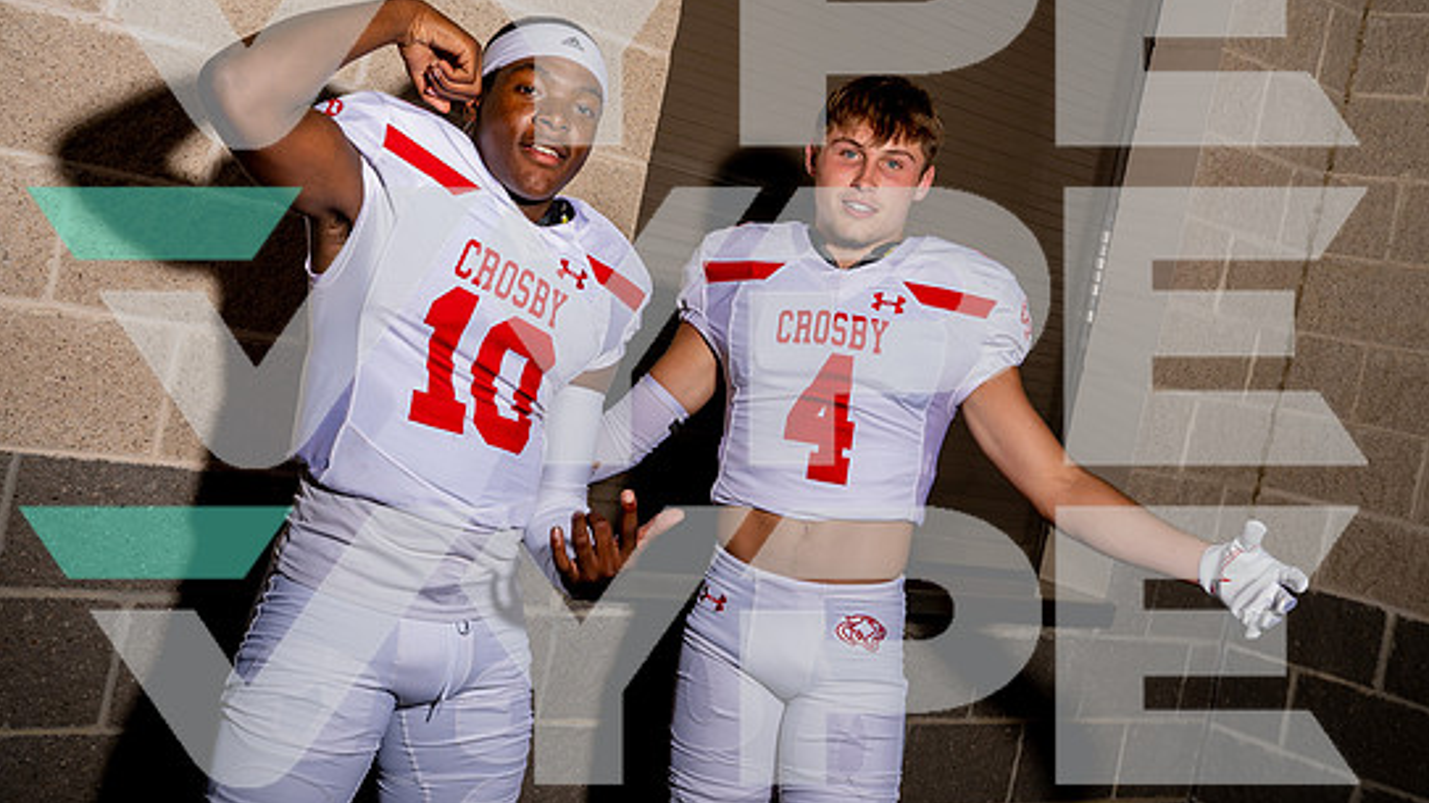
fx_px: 1780
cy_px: 328
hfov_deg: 43.7
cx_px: 697
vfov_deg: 25.4
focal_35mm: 47
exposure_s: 1/250
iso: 100
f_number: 8
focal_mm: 42
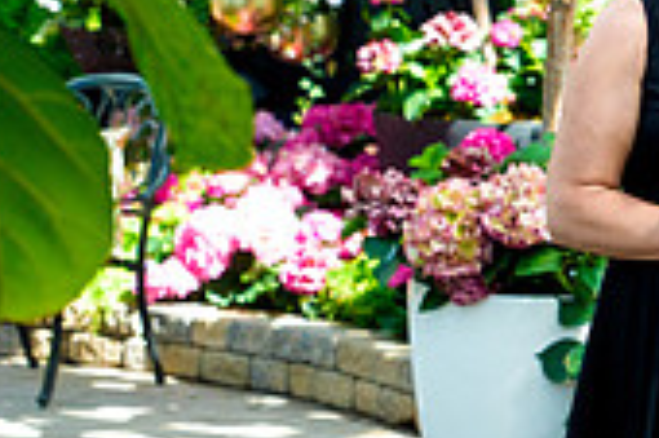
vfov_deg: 8.0
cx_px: 911
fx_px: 3127
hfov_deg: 11.6
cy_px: 188
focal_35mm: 171
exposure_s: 1/2500
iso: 640
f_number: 3.2
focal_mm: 50
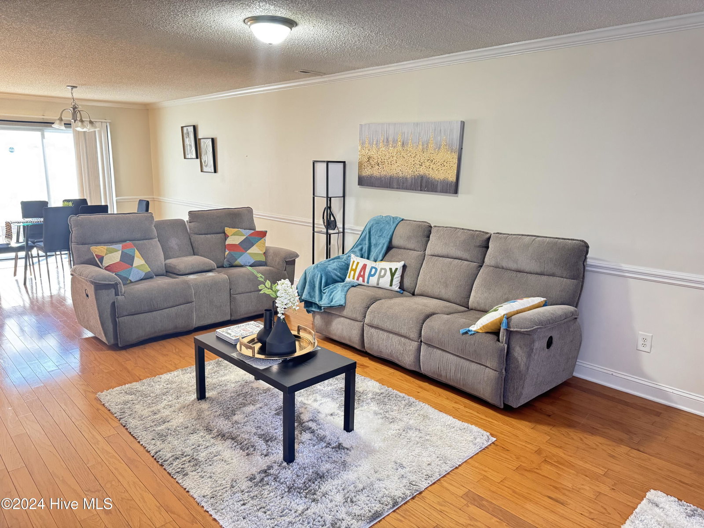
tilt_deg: -12.2
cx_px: 352
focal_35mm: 24
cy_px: 264
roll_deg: -0.7
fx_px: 488
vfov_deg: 56.8
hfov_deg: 71.6
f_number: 1.78
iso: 500
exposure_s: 1/60
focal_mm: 6.76
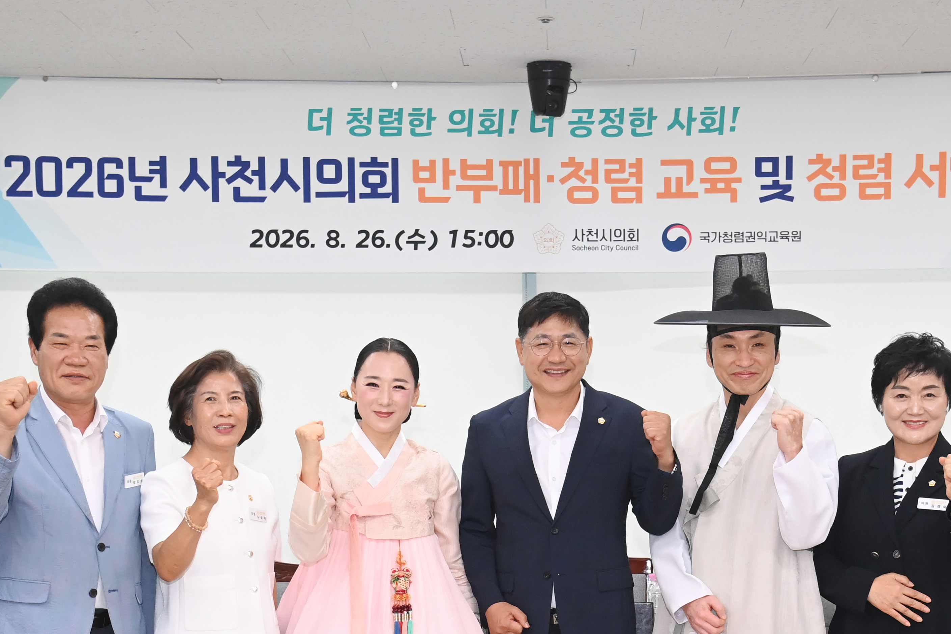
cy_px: 576
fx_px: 1981
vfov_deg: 17.9
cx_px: 567
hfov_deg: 26.9
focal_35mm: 75
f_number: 6.3
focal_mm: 38
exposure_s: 1/250
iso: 3200
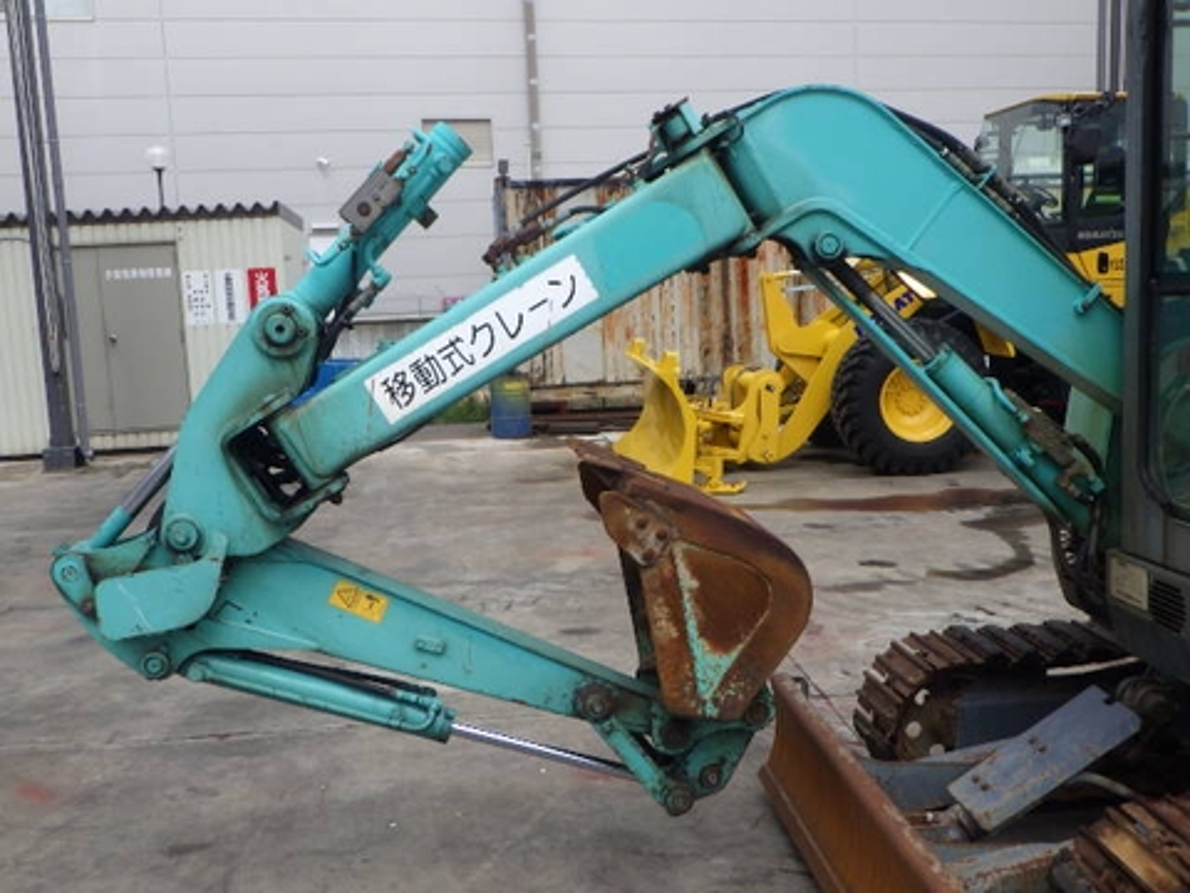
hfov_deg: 54.0
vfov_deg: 41.8
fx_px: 1169
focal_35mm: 34
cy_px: 446
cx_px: 595
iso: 125
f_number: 4.6
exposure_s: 1/320
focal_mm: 6.1
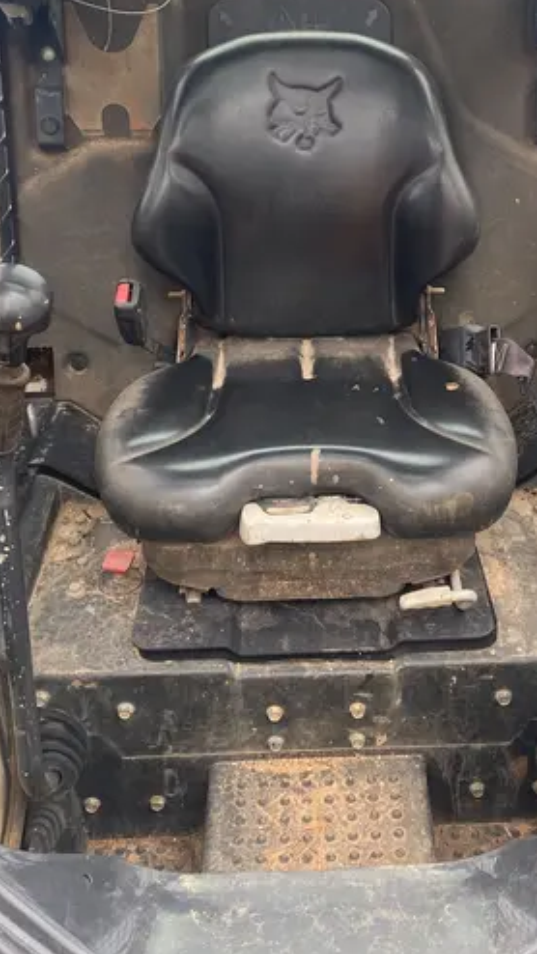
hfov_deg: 28.2
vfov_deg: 47.3
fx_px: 1063
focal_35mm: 42
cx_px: 340
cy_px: 296
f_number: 1.8
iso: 50
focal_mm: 4.25
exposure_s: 1/122
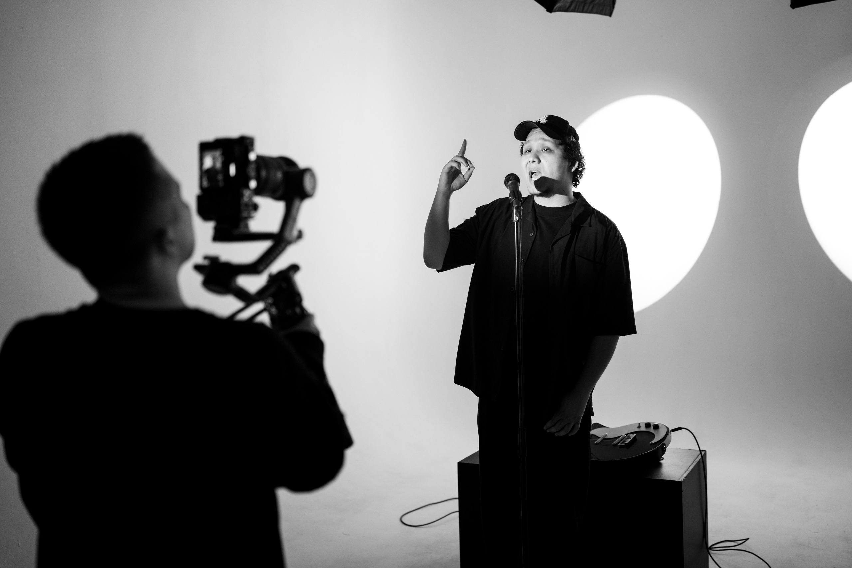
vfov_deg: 34.6
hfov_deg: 50.0
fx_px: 912
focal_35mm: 39
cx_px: 469
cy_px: 268
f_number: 1.6
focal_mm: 35
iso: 1250
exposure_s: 1/640
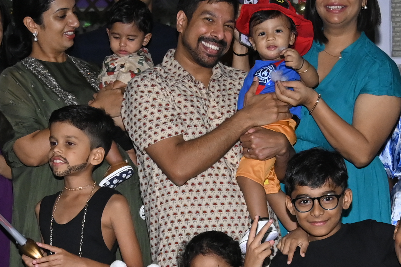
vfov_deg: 10.7
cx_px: 154
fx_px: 1414
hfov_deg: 16.1
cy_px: 246
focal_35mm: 127
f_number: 4
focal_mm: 29
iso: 2500
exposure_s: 1/200
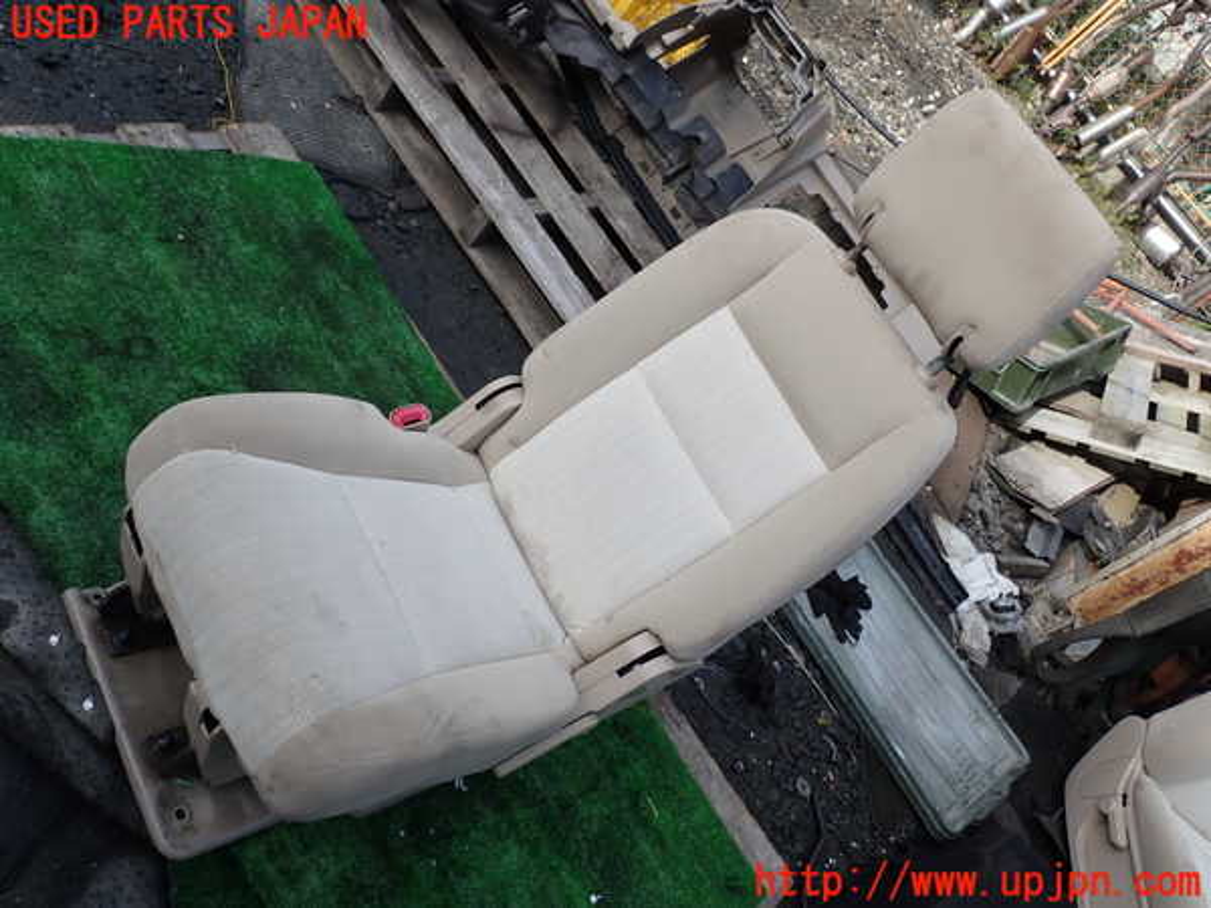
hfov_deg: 60.0
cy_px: 454
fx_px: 1050
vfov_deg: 46.8
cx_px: 606
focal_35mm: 30
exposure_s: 1/400
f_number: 3.2
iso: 100
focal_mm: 5.4
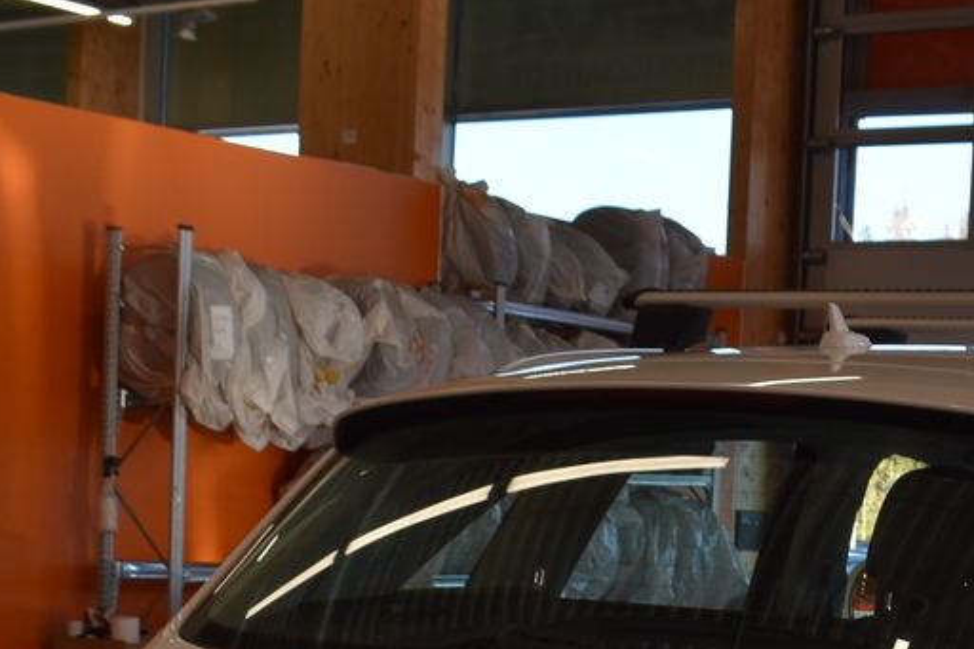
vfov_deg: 13.8
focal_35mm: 95
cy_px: 872
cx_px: 932
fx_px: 2569
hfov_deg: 20.9
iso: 200
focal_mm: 20
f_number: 6.7
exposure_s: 1/250
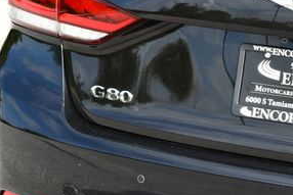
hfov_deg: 11.3
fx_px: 1458
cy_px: 99
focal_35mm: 179
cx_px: 310
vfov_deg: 7.7
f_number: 6.3
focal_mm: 40
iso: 200
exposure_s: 1/250
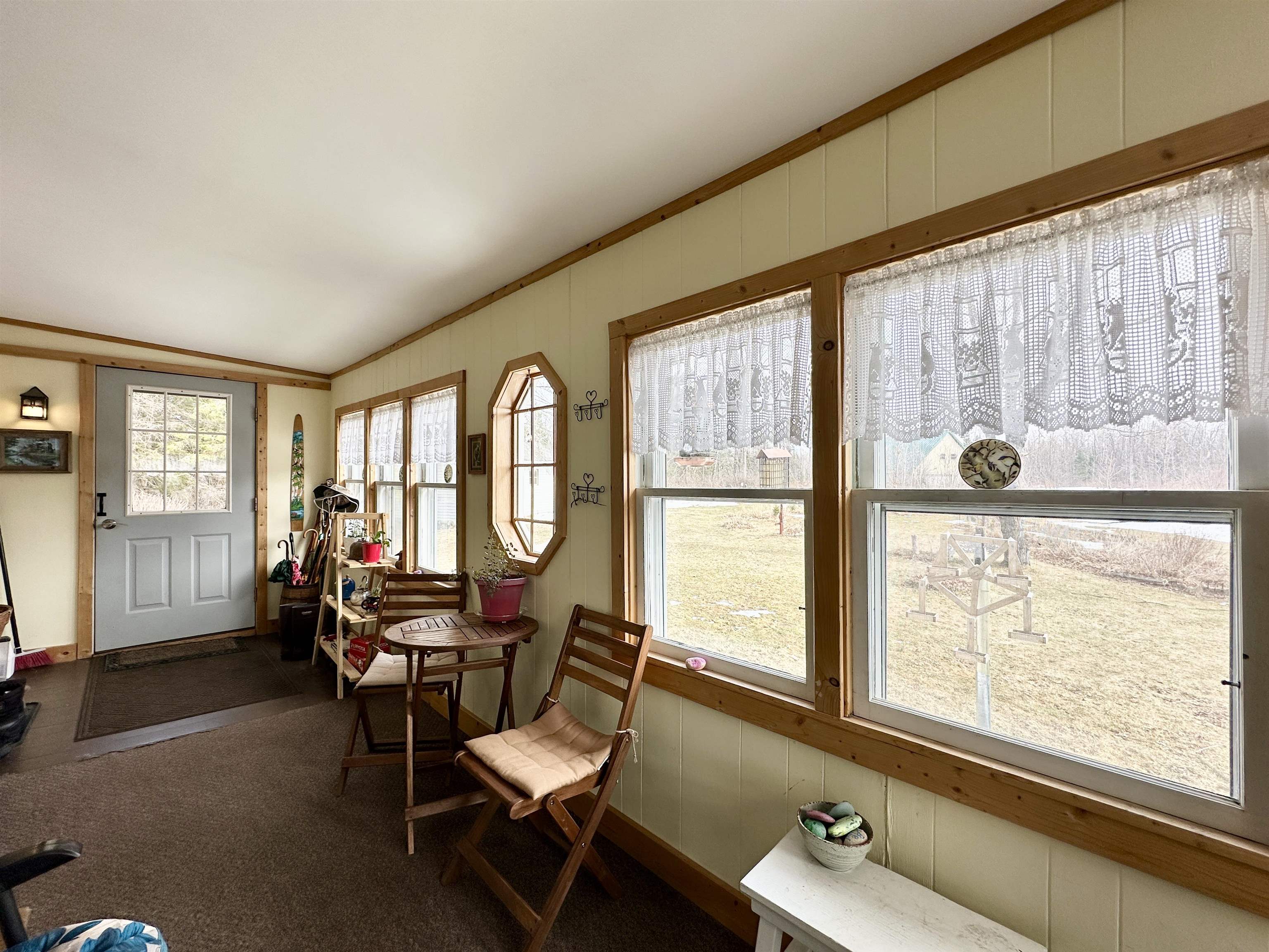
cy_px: 476
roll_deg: -0.7
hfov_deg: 102.1
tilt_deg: +1.0
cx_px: 634
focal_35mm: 14
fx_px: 513
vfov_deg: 85.7
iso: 40
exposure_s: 1/336
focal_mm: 2.22
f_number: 2.2
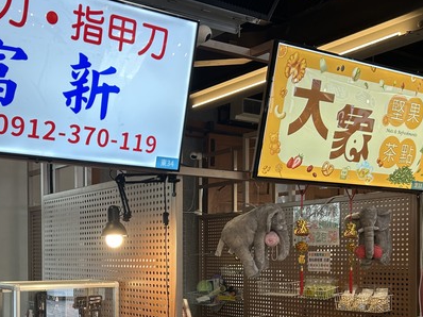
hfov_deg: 37.3
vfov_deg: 27.8
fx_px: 623
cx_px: 165
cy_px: 262
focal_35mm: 51
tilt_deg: -0.4
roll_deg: +0.4
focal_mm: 5.7
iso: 40
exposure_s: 1/120
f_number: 1.5
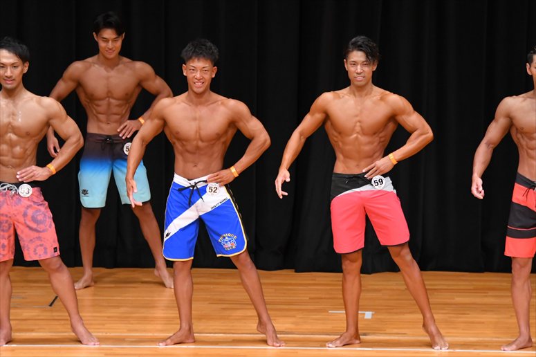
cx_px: 268
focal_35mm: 285
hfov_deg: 7.2
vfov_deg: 4.8
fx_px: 4241
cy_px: 178
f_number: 5.6
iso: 4000
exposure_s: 1/400
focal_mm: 190
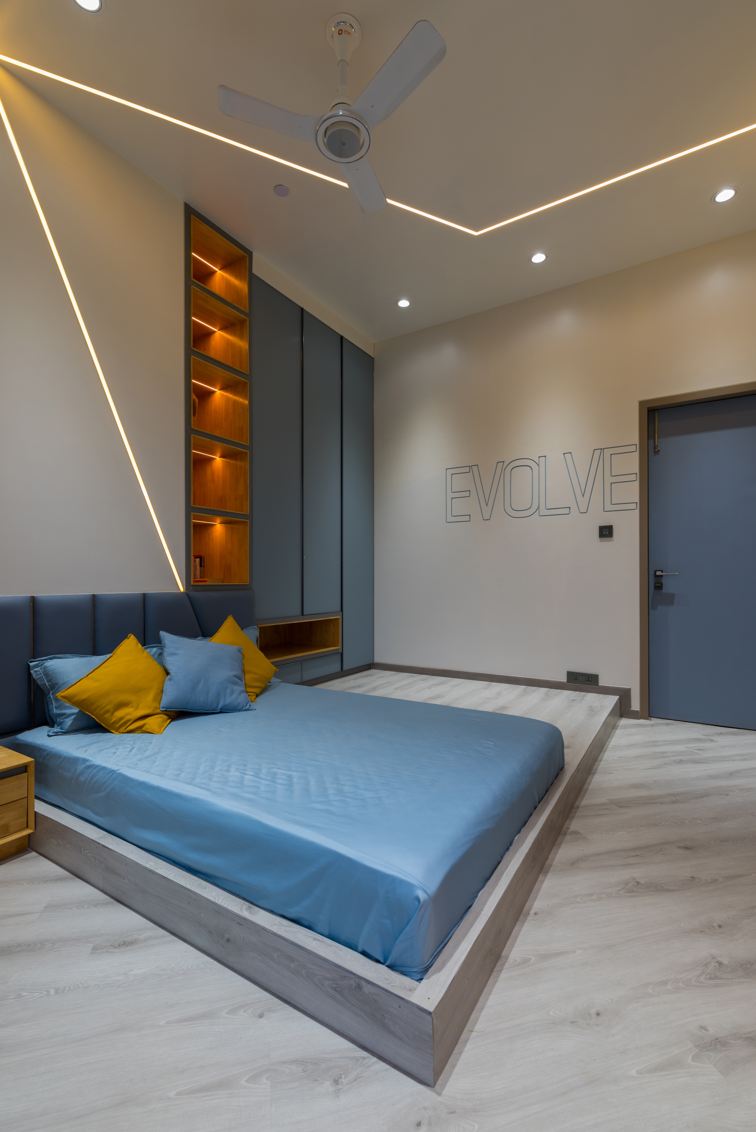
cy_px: 566
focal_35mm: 15
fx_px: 472
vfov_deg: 100.4
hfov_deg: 77.4
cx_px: 378
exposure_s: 1/15
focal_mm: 15
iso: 100
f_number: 8
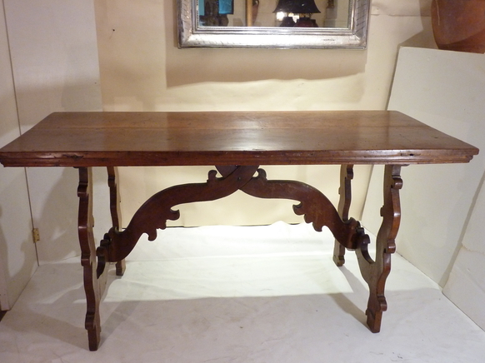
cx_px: 238
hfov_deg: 55.4
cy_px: 184
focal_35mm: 33
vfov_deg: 42.9
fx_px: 462
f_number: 3.5
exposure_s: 1/25
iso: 400
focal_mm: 5.3
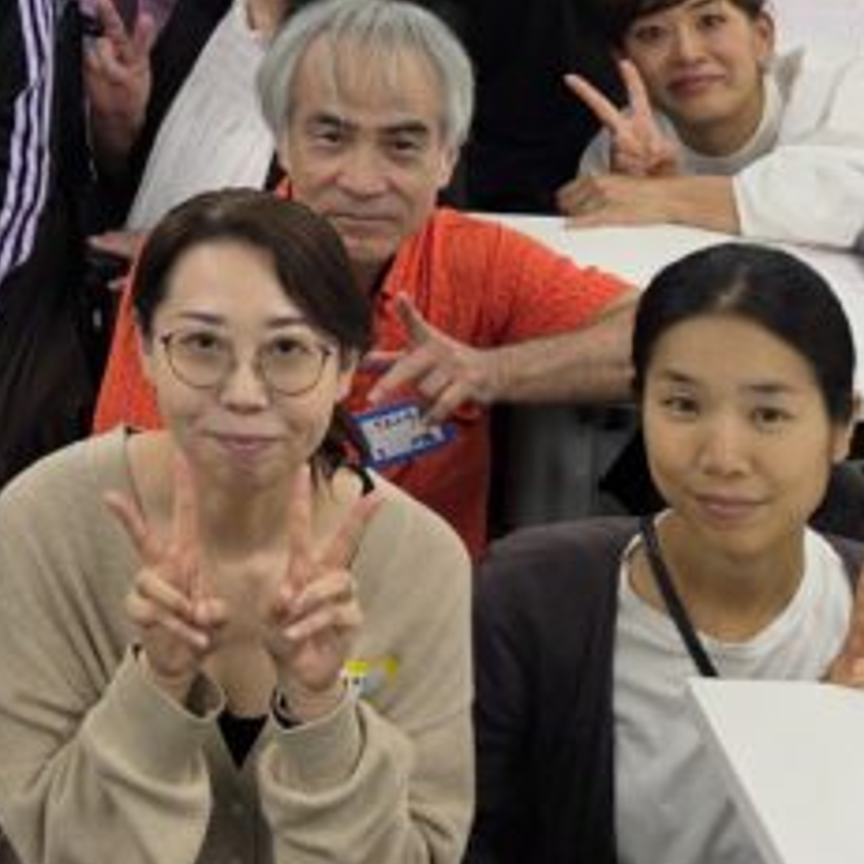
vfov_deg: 18.1
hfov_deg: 18.0
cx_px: -262
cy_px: -243
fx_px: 2541
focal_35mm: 90
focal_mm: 6.5
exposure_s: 1/100
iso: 20
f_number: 1.4
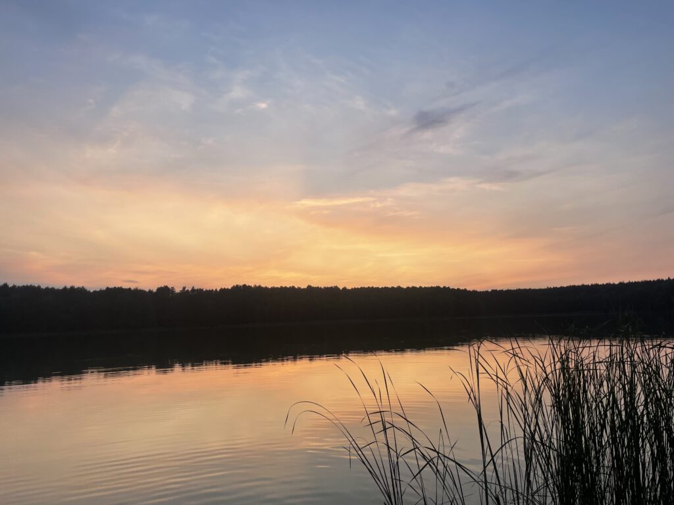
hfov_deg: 67.3
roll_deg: +2.5
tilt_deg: +6.5
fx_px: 506
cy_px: 252
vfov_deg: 53.1
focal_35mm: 26
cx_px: 337
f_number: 1.6
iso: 32
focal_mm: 4.2
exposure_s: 1/626
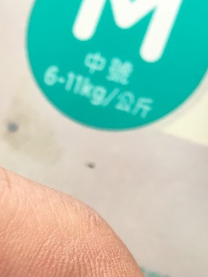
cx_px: 37
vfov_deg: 24.4
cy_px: 313
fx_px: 593
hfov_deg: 19.7
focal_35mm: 74
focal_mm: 4.15
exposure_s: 1/40
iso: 25
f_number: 2.2
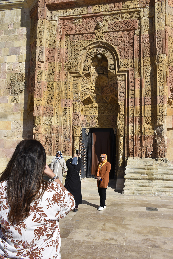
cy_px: 130
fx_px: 216
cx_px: 86
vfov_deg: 61.9
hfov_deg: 43.6
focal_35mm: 30
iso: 125
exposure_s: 1/500
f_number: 8
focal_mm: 20
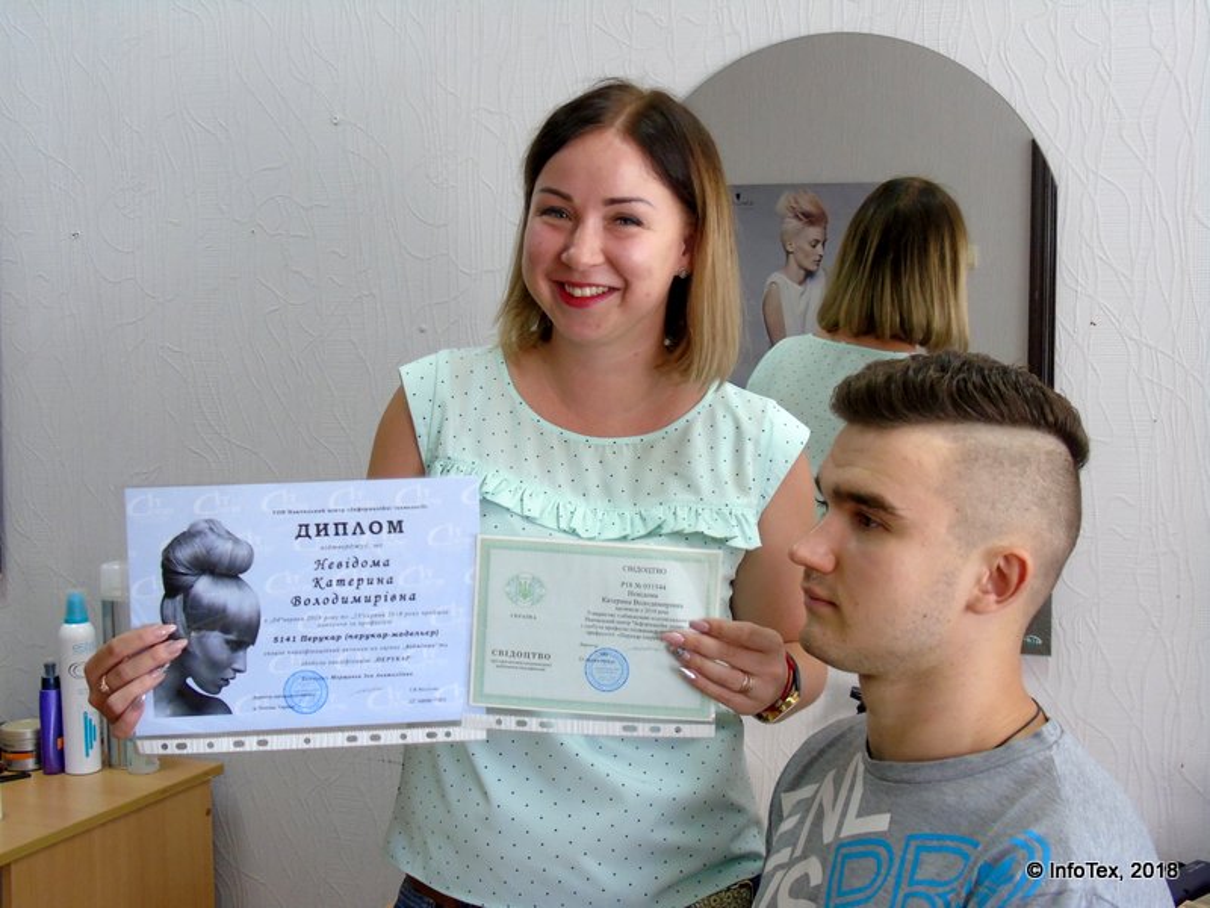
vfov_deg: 31.5
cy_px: 454
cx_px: 605
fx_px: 1608
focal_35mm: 46
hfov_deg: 41.2
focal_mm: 8.2
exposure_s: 1/30
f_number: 4.1
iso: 400
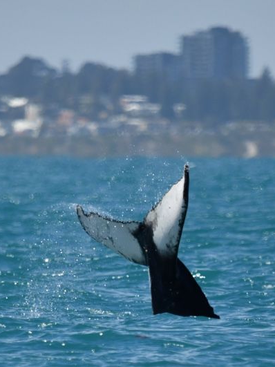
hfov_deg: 1.7
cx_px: 151
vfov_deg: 2.3
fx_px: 9209
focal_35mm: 869
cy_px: 184
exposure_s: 1/8000
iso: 900
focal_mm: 600
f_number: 6.3
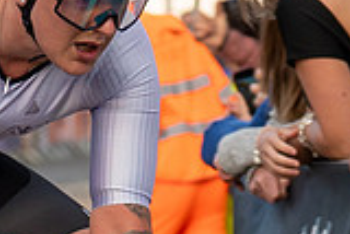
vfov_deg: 1.9
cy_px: 235
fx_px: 6880
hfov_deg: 2.9
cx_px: -317
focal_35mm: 707
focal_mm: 70
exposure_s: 1/800
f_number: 3.5
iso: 250
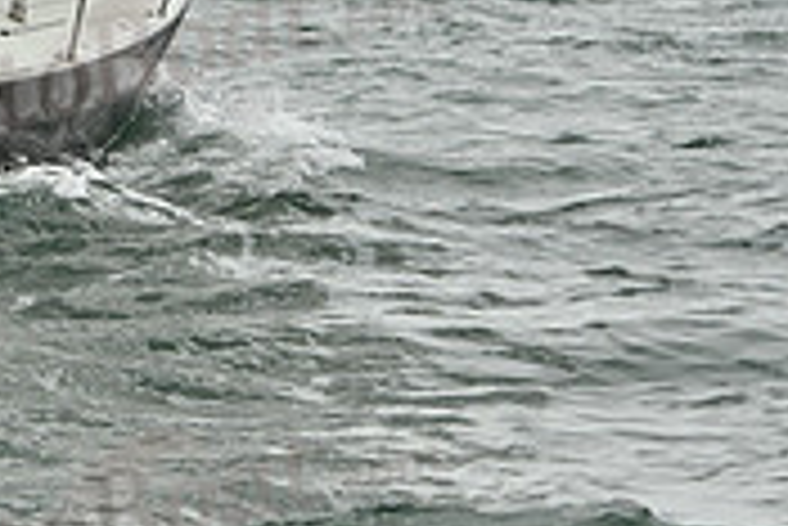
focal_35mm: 364
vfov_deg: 3.8
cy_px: -106
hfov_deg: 5.6
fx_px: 7974
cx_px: -423
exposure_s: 1/1000
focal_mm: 110
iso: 320
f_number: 10
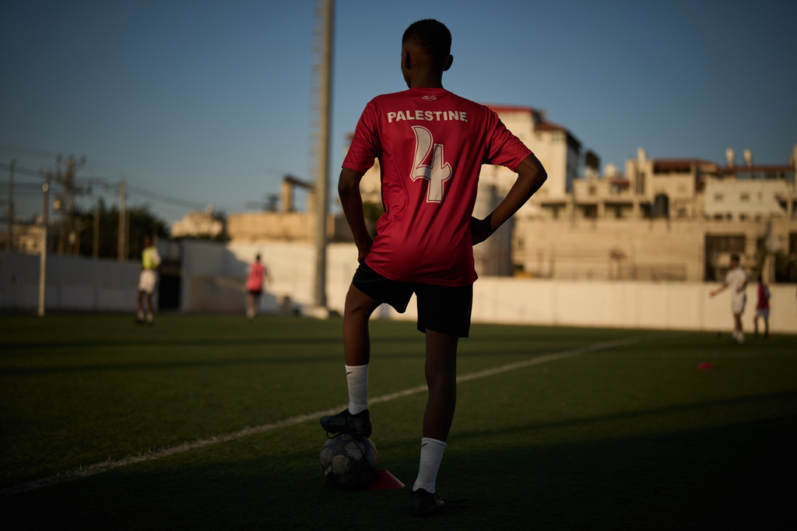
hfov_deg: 39.6
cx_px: 398
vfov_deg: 27.0
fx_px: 1107
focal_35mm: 50
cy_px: 266
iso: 100
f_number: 1.4
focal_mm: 50
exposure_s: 1/6400
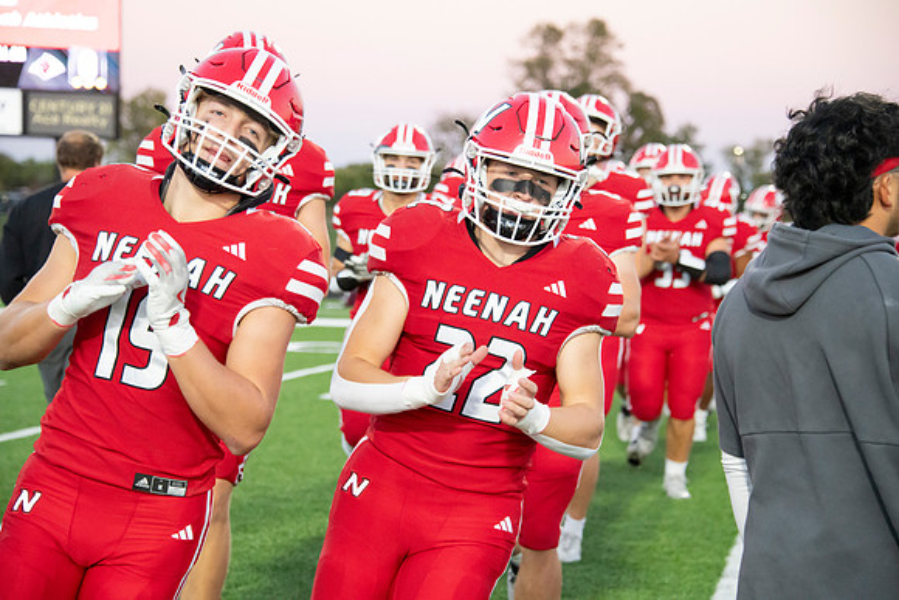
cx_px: 450
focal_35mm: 112
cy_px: 300
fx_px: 2797
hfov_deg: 18.3
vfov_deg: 12.2
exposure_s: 1/640
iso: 8000
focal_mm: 112
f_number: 5.6
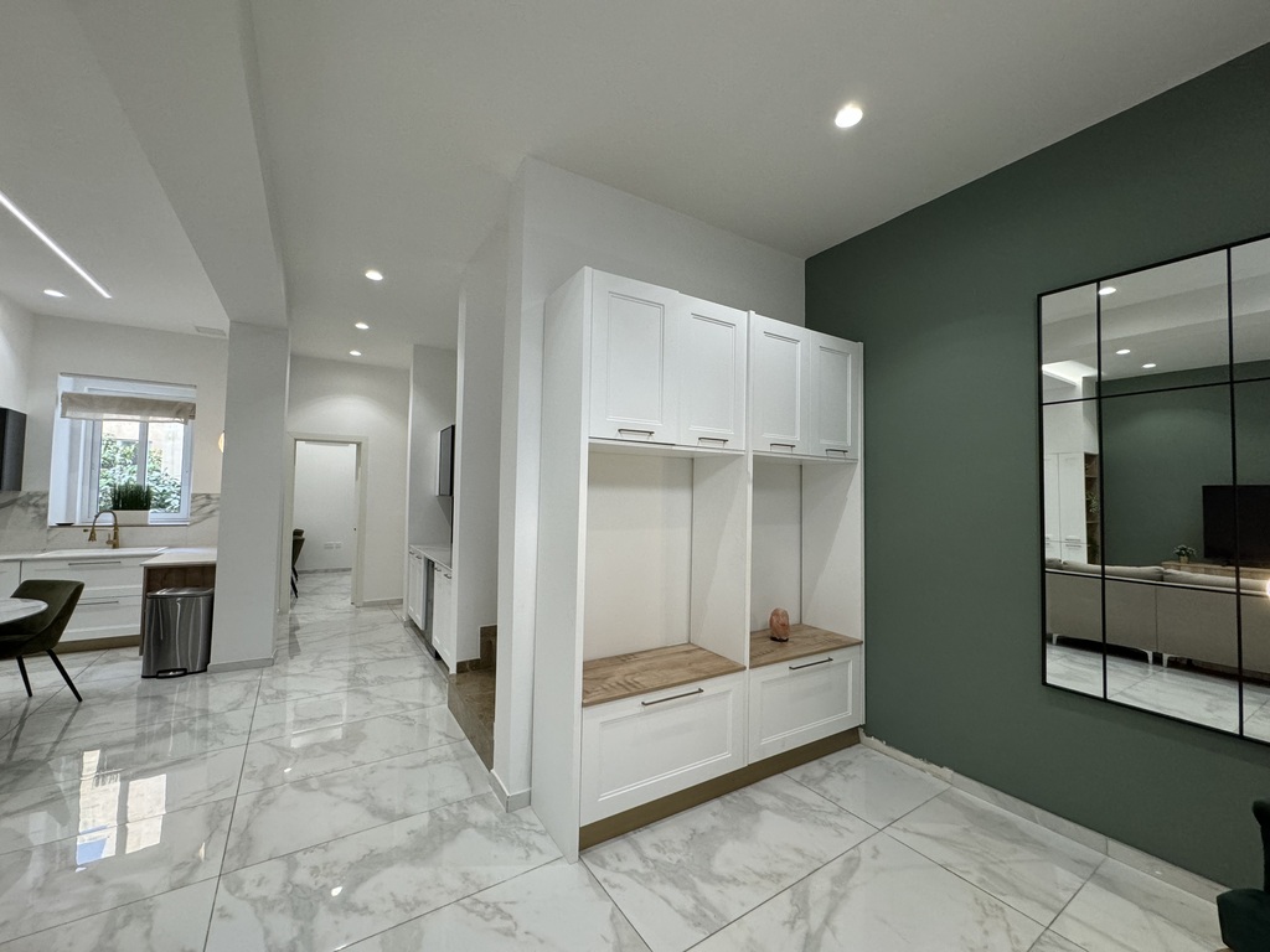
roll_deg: -1.0
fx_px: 514
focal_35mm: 14
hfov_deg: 102.1
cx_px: 635
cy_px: 476
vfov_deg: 85.7
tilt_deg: +2.0
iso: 200
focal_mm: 2.22
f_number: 2.2
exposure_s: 1/100
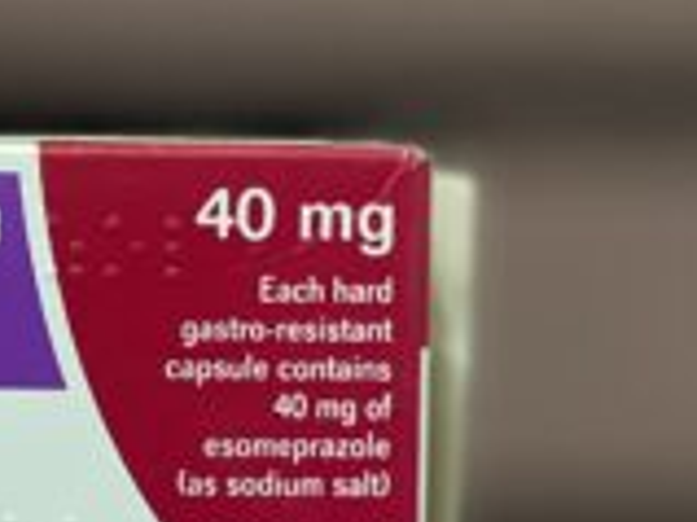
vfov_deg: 5.1
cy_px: 35
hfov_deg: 6.8
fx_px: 5855
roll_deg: -0.6
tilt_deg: +0.6
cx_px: -70
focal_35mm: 291
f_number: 2.8
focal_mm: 9
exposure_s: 1/33
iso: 200
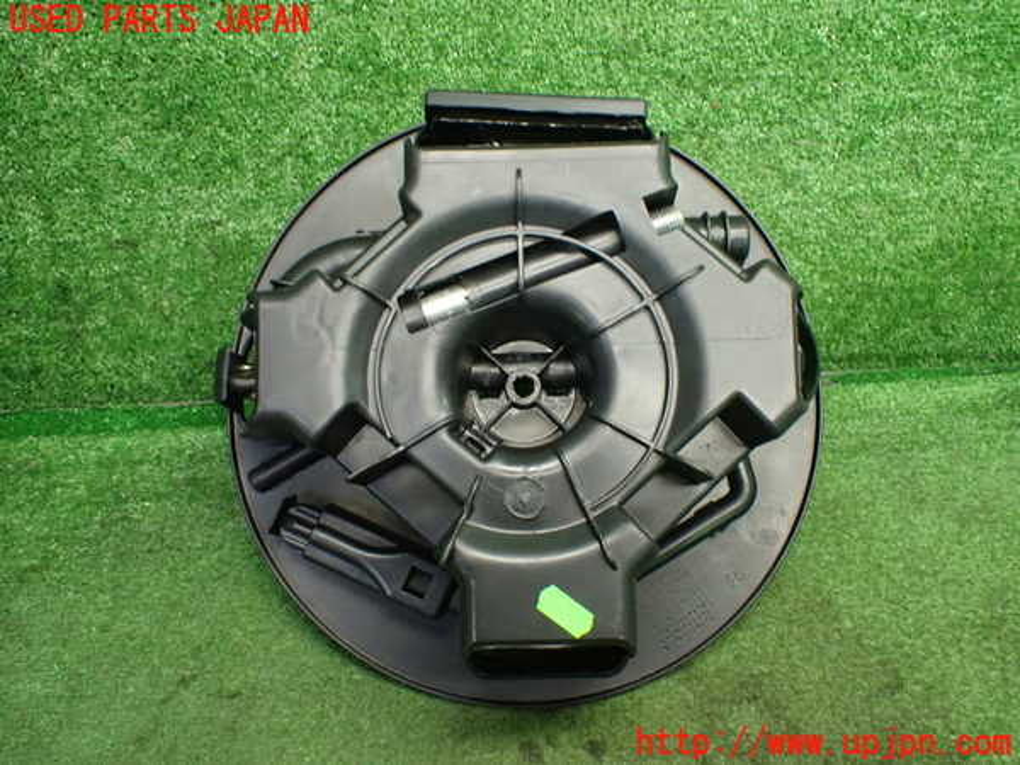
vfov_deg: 46.8
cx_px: 510
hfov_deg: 60.0
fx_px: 884
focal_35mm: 30
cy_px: 382
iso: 800
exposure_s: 1/125
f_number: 2.3
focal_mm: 5.4
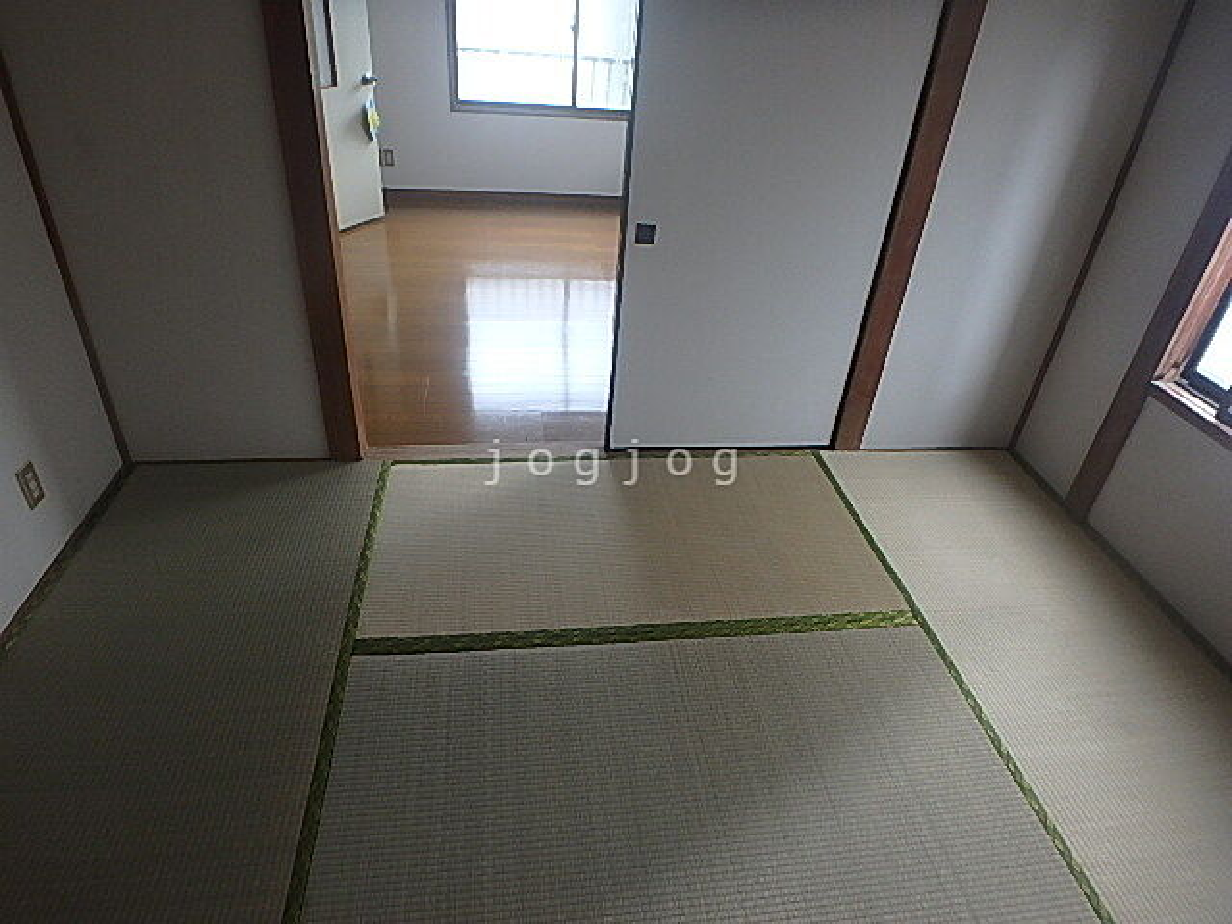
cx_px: 616
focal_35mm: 21
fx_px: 747
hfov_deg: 79.0
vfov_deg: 63.4
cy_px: 462
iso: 200
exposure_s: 1/40
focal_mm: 3.7
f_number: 3.5
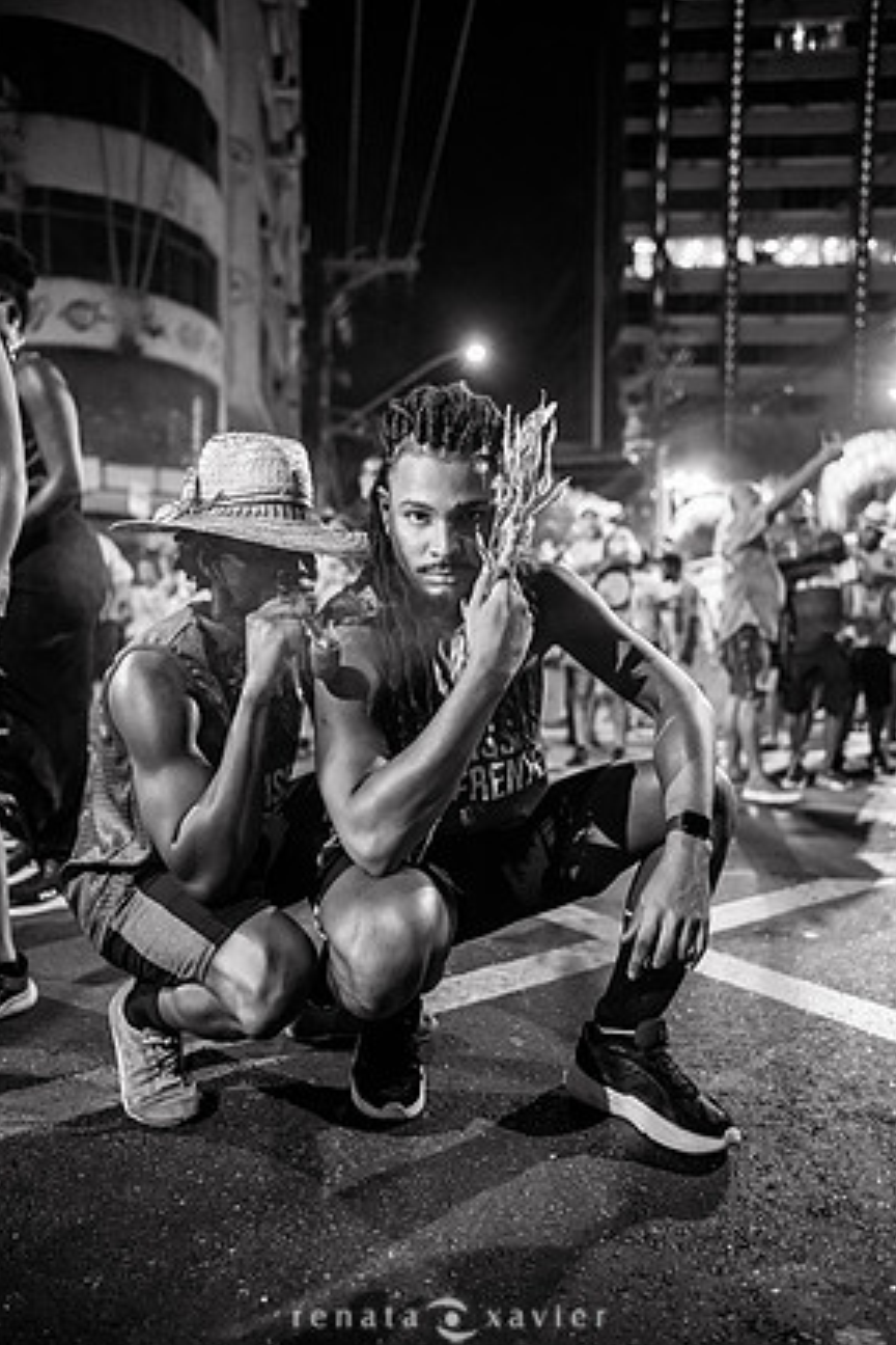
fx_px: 933
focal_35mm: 25
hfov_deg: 51.3
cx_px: 445
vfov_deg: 71.5
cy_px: 672
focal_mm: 24
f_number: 1.8
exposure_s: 1/200
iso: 2500
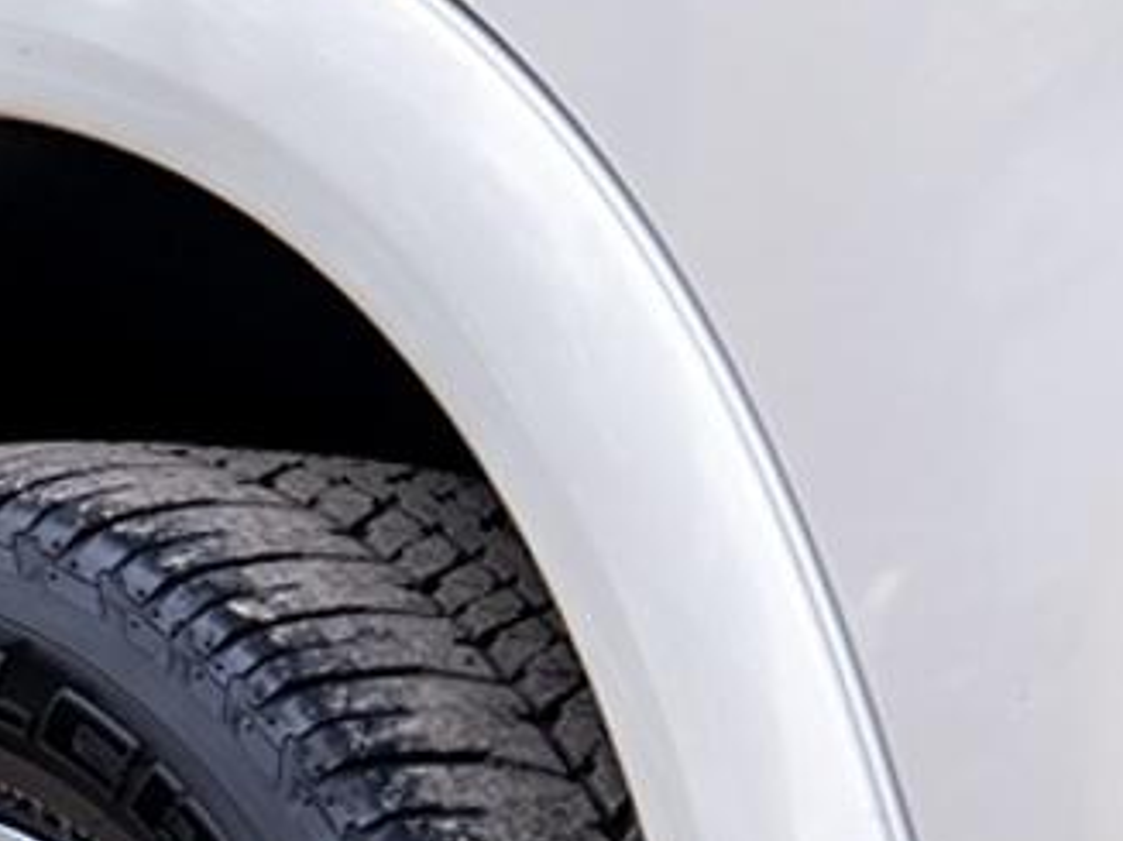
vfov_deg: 3.8
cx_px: -119
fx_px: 12518
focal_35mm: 386
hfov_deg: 5.1
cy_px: 1269
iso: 125
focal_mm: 59
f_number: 4
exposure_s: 1/160
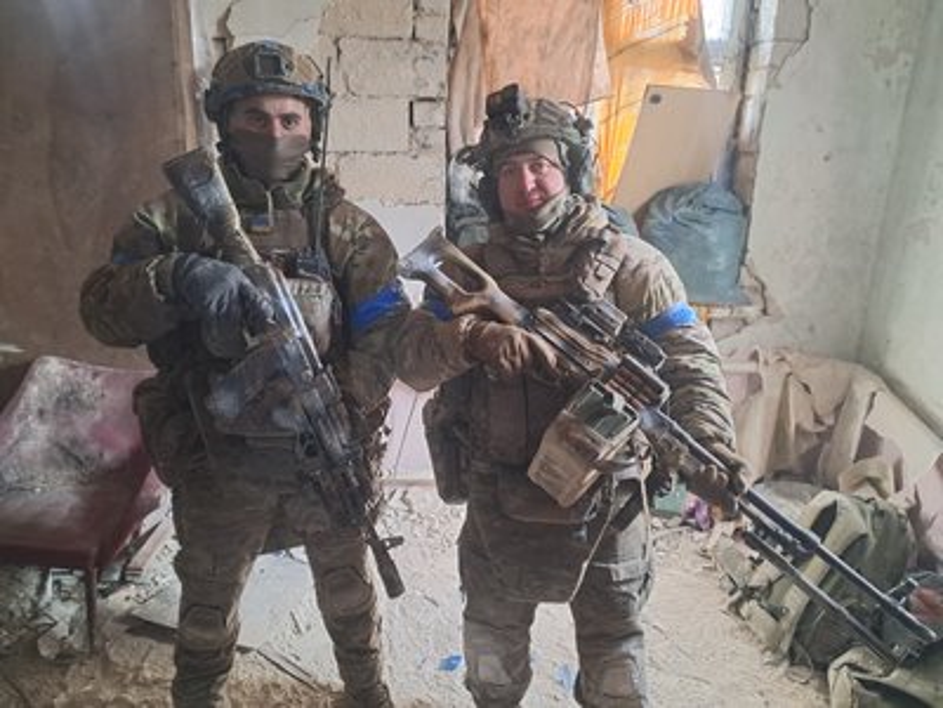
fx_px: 736
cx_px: 472
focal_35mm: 27
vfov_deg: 51.4
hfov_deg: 65.3
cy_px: 354
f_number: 1.8
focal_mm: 4
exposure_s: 1/50
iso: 500
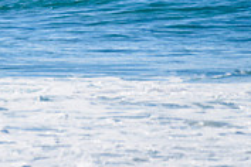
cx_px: -142
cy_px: -119
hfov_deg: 1.0
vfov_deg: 0.7
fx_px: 13992
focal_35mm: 2007
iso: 280
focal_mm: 500
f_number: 5.6
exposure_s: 1/4000
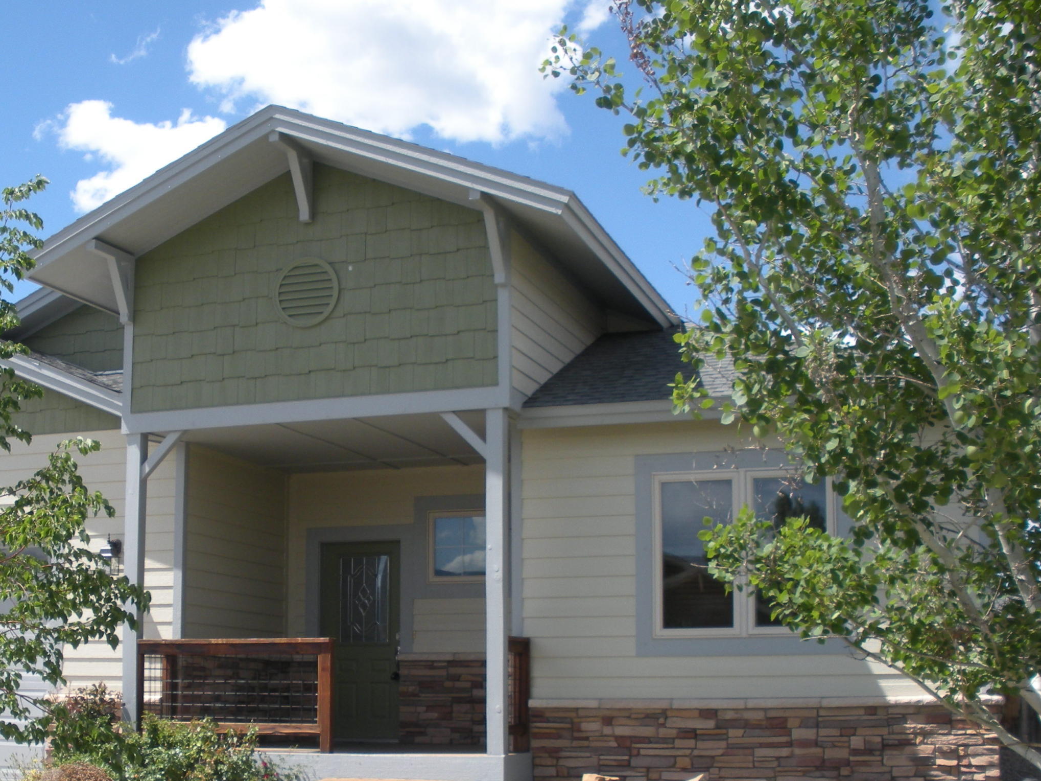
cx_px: 370
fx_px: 1594
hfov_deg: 35.9
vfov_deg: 27.3
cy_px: 550
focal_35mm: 53
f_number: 3.5
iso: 64
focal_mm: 6.3
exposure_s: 1/420
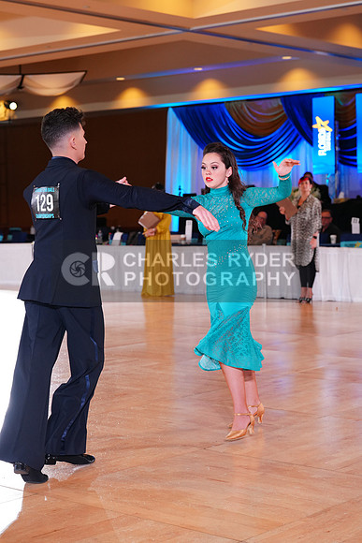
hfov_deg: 19.5
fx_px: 1055
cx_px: 181
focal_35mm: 70
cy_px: 272
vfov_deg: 28.8
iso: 1600
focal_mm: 70
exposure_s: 1/160
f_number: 5
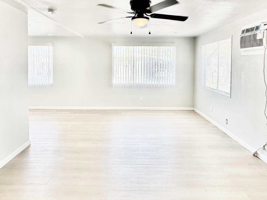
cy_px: 68
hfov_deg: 73.9
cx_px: 130
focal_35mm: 23
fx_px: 177
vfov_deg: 57.7
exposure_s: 1/181
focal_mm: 2.22
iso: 40
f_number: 2.2
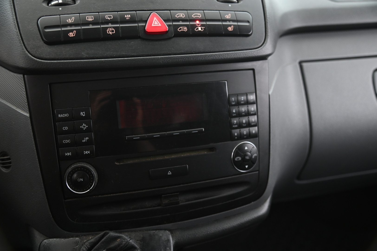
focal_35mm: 38
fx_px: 398
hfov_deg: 50.7
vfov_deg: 35.0
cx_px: 188
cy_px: 126
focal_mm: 38
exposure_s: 1/8
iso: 2000
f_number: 4
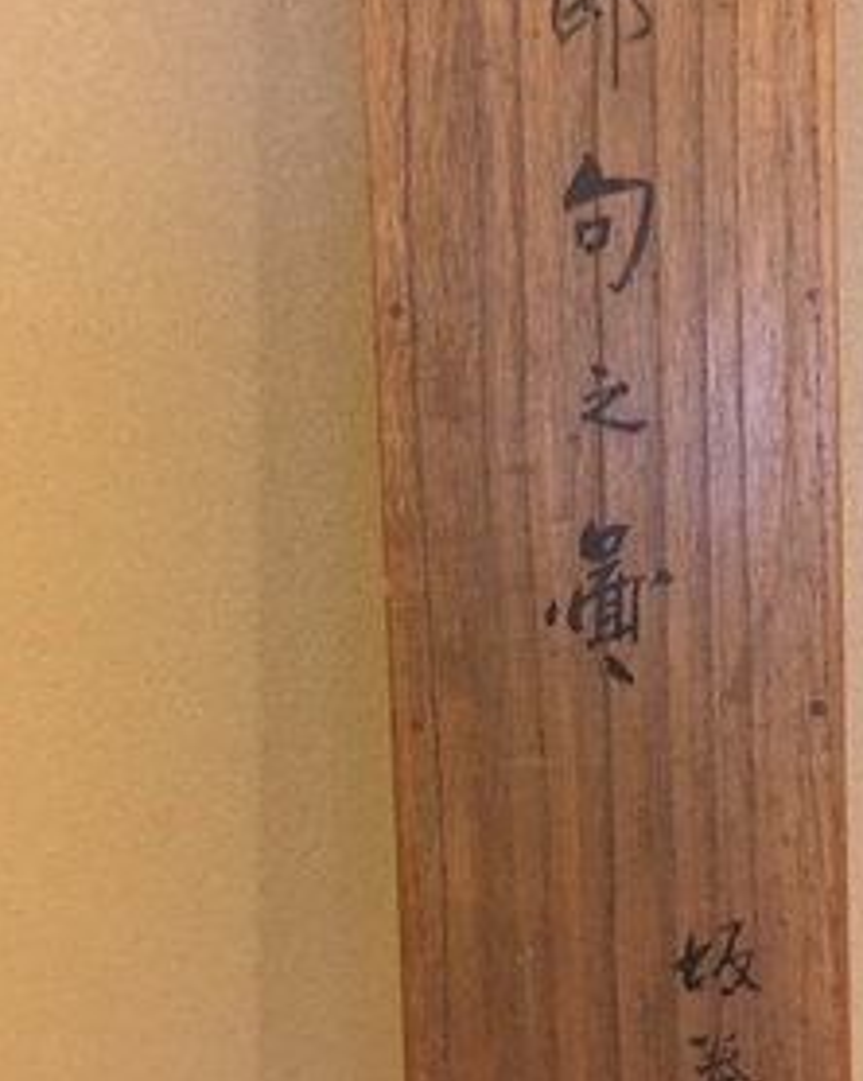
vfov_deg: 34.2
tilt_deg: -14.3
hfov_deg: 27.1
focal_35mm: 55
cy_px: 529
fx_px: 1758
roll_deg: +1.0
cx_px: 678
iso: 125
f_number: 2.2
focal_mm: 4.15
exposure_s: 1/4
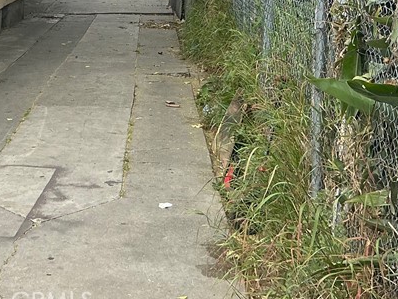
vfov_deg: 19.2
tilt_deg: -0.6
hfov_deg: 26.7
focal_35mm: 72
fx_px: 828
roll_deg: -1.5
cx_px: 107
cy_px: -69
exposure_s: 1/519
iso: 25
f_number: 1.8
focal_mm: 3
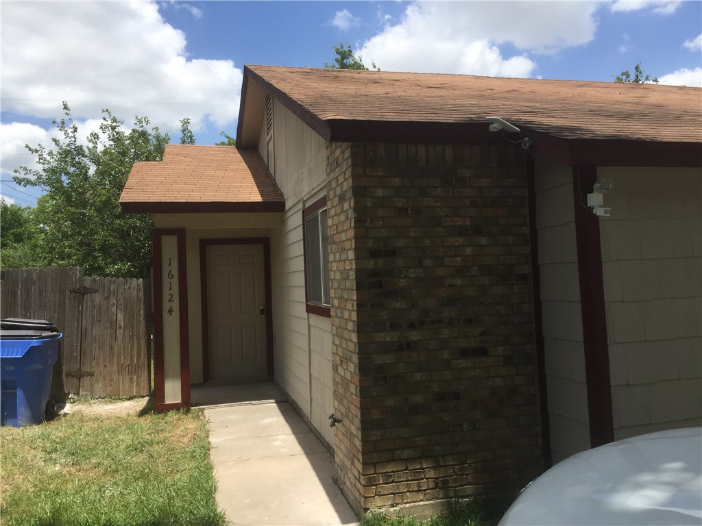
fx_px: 588
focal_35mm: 29
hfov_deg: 61.7
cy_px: 263
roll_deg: -0.5
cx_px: 351
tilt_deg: +4.0
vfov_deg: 48.2
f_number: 2.2
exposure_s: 1/1647
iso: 32
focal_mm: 4.15
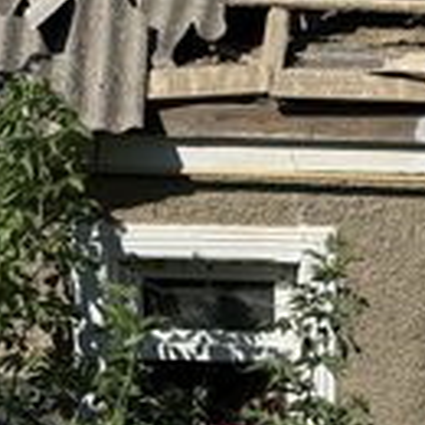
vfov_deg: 13.2
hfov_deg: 13.2
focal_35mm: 131
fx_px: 1820
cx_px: 399
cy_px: 62
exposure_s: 1/6410
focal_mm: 6.86
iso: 64
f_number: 1.78
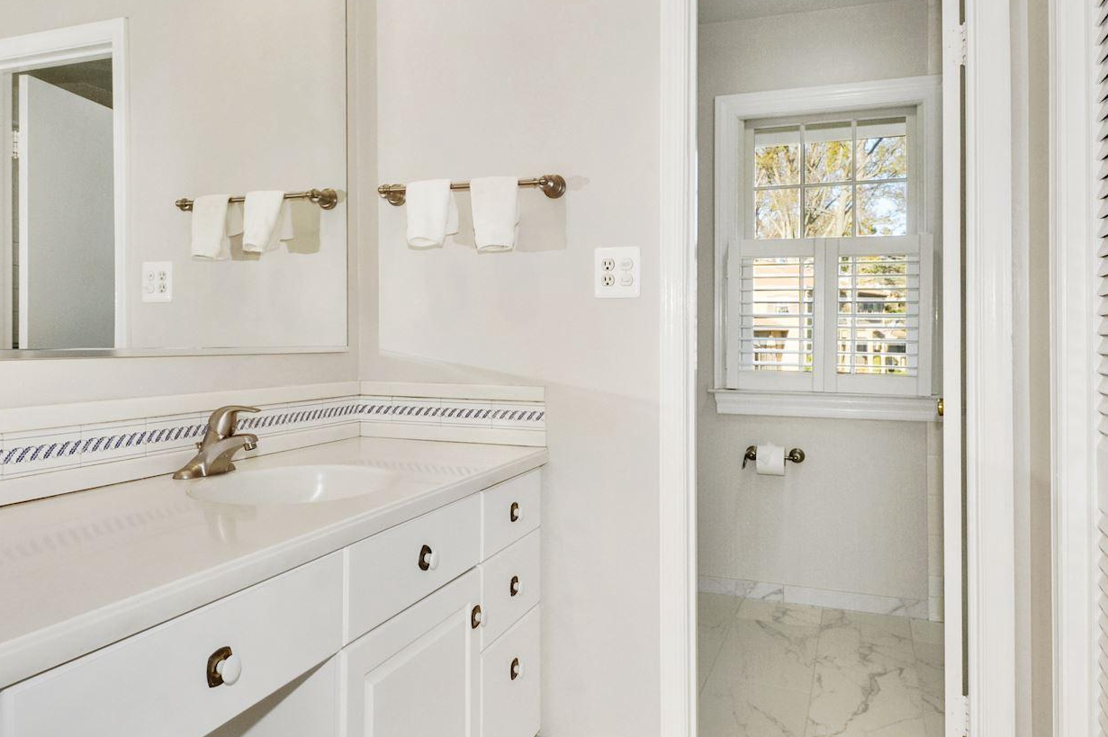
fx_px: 800
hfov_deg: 69.3
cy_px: 431
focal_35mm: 26
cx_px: 508
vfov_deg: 49.3
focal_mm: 16
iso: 200
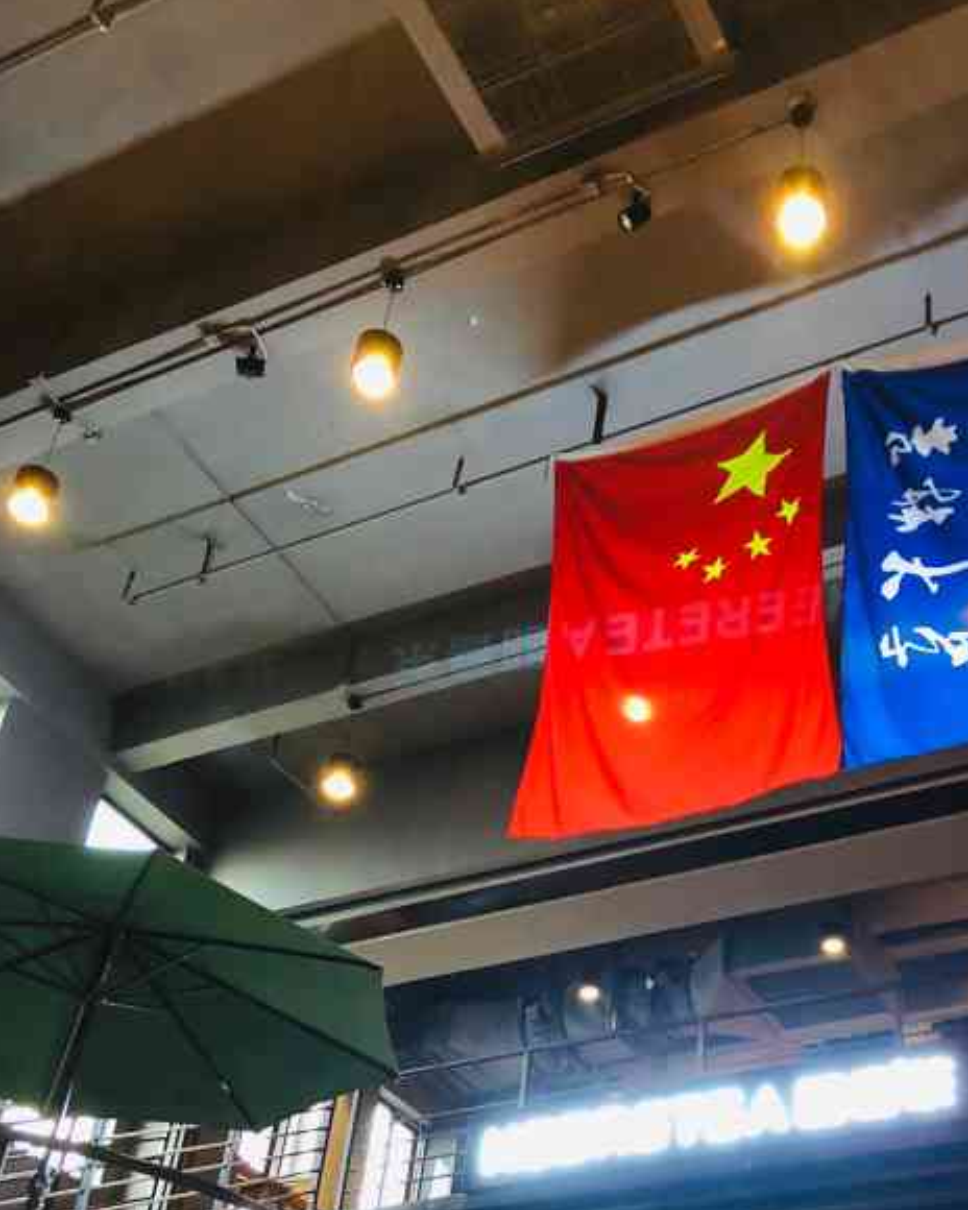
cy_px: 894
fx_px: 1576
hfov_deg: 33.7
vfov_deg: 40.9
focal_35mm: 44
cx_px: 680
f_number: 1.8
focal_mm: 4
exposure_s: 1/13
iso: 100
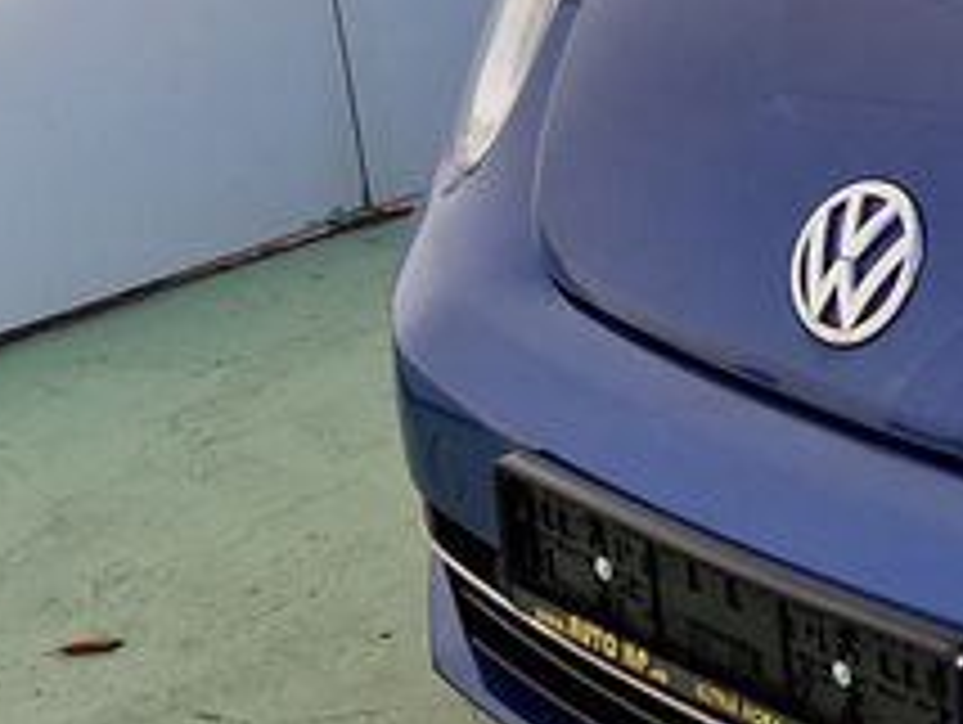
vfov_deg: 13.4
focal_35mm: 110
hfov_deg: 15.9
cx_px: 1584
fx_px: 3064
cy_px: 166
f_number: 1.8
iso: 50
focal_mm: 5.4
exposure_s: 1/980
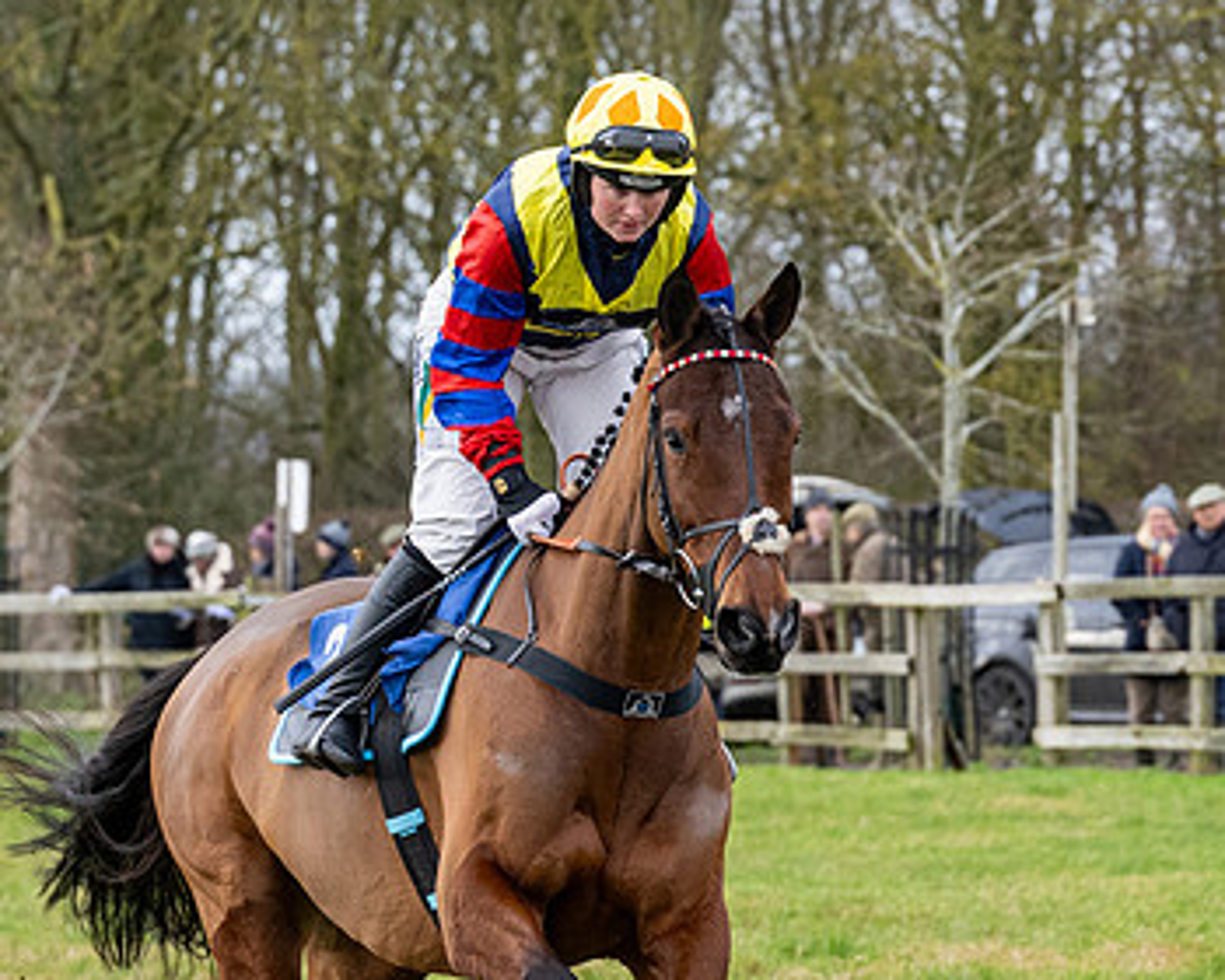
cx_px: 776
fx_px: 10296
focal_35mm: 284
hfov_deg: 6.8
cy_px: 552
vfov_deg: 5.4
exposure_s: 1/500
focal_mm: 90
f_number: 4
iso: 800
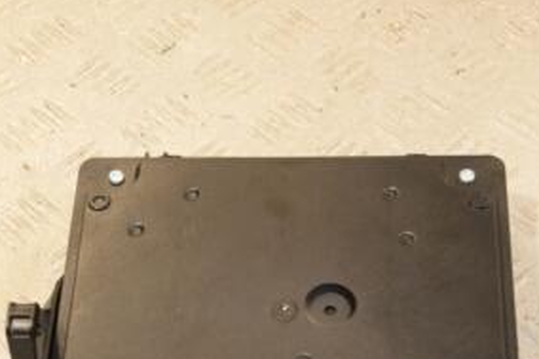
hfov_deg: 21.5
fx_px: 1421
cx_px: 254
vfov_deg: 14.3
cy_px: 277
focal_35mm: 95
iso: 800
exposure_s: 1/200
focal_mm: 30
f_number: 6.3
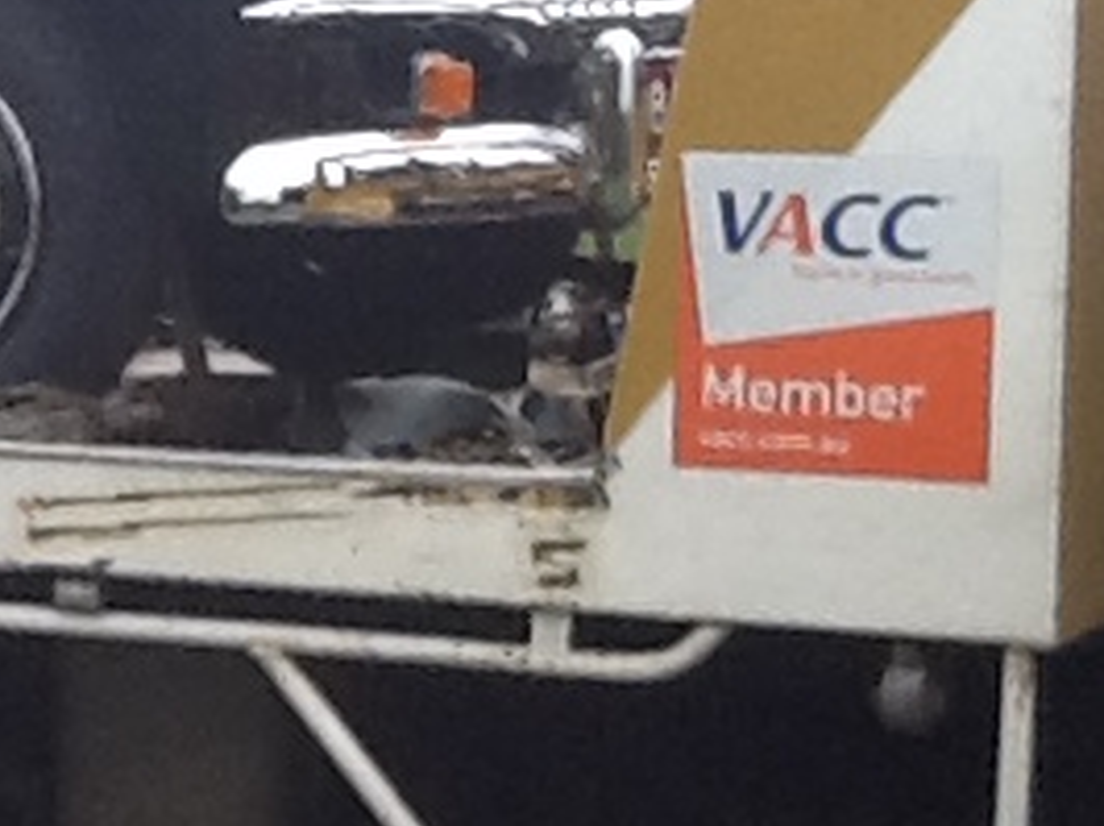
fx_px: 5066
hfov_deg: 11.9
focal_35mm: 159
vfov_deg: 9.3
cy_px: 403
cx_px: -548
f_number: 2.4
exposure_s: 1/453
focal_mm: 2.03
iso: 40
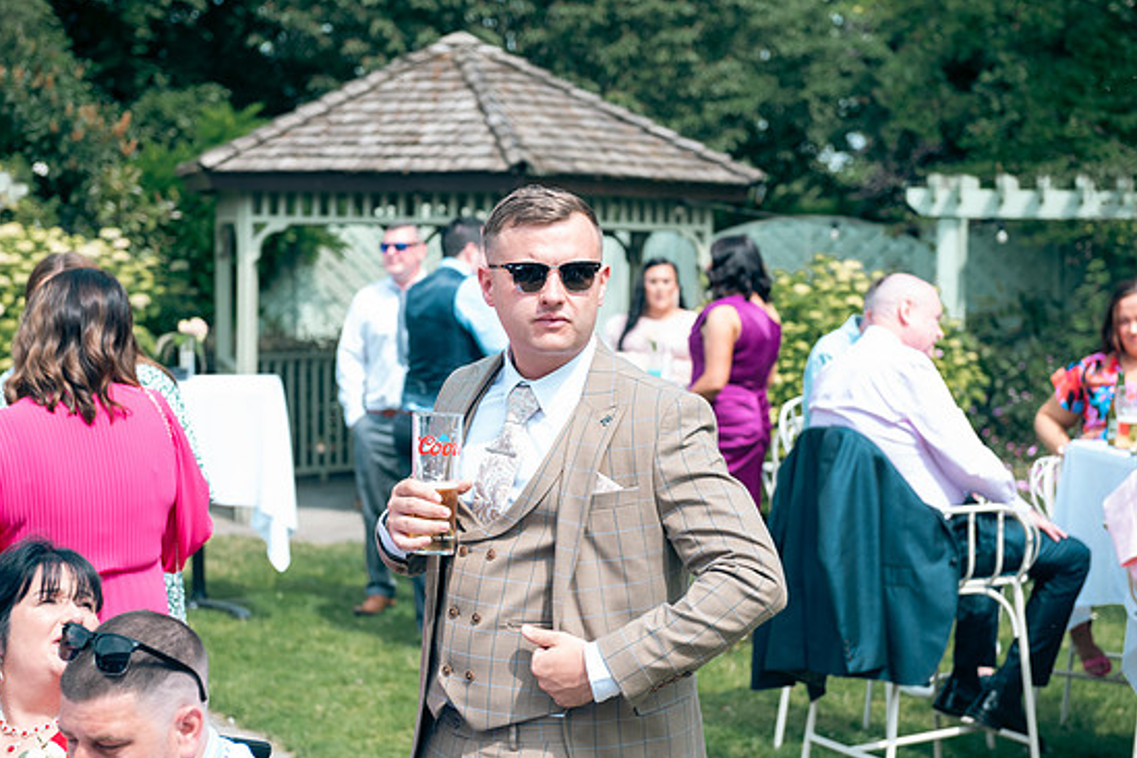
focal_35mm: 74
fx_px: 2337
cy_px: 392
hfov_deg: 27.3
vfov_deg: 18.4
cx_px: 565
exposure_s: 1/200
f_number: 5
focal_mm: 70
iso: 100
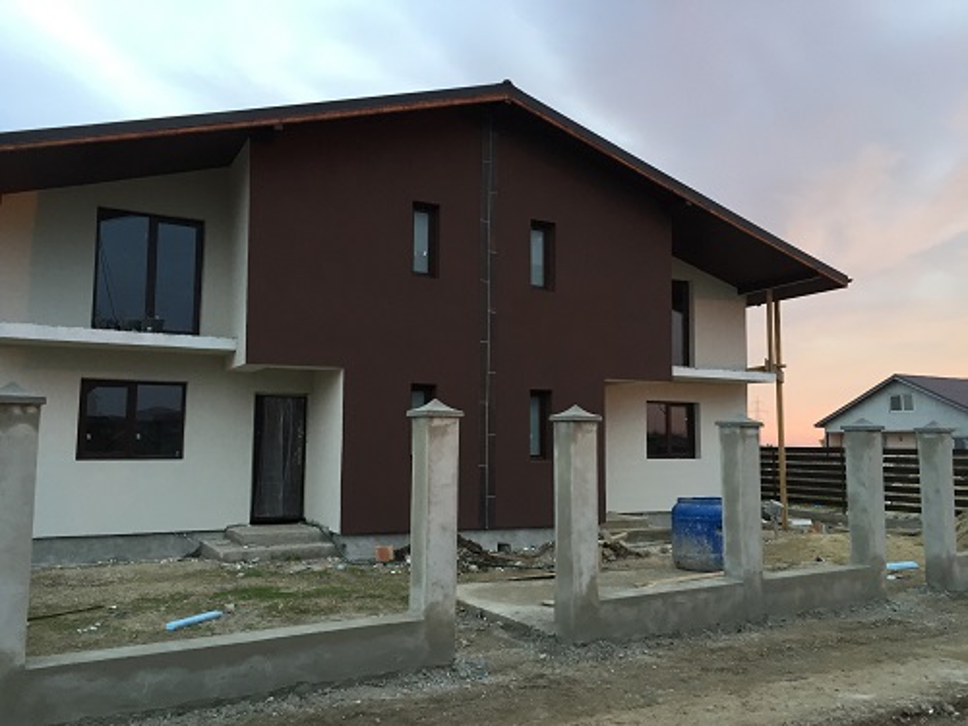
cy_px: 363
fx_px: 811
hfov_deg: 61.7
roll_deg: -0.8
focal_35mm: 29
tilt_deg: +6.3
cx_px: 484
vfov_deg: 48.2
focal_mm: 4.15
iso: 40
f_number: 2.2
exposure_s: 1/30
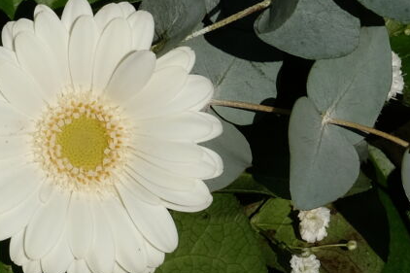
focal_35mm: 996
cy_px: -349
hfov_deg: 2.1
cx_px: -541
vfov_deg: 1.4
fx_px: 11338
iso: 200
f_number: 8
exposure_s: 1/1000
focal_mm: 140
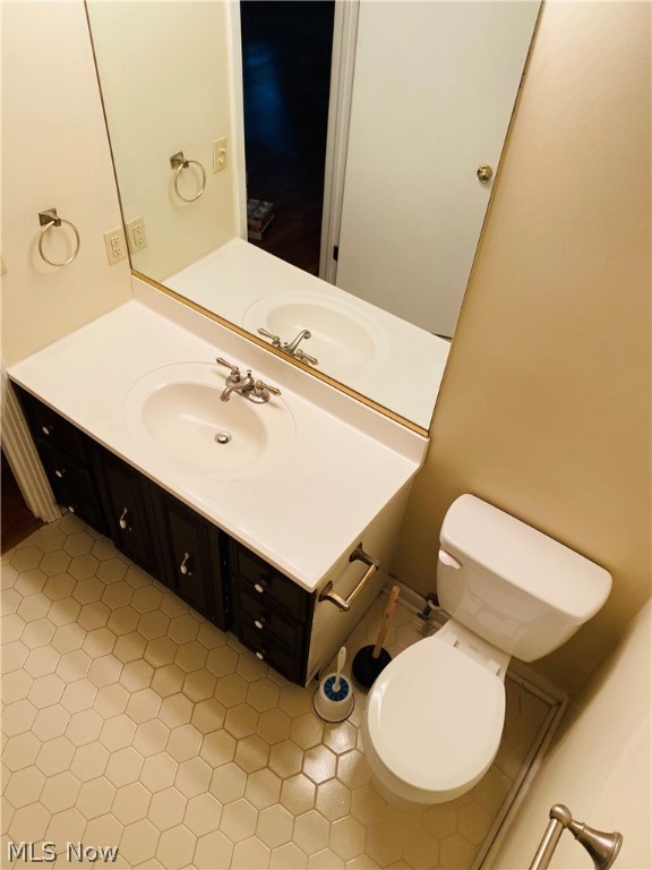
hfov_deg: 53.1
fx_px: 653
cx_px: 326
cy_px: 435
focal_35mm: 26
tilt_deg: -46.1
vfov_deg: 67.3
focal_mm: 4.25
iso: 125
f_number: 1.8
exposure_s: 1/120
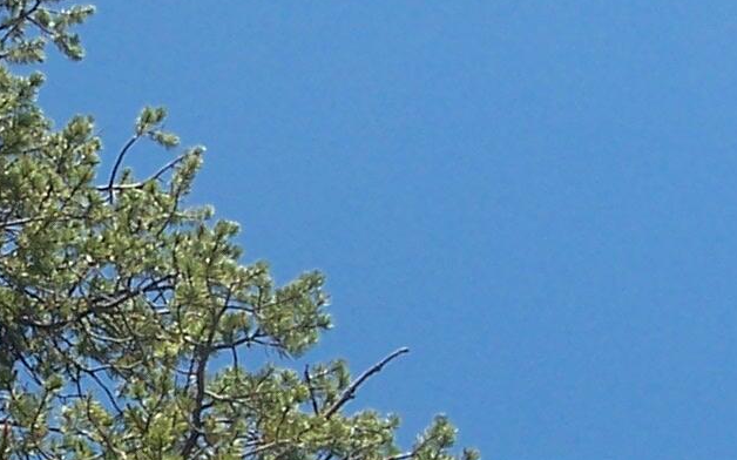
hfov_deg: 14.1
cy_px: 380
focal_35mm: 147
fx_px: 2952
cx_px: 68
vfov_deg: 8.9
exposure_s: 1/500
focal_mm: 5.6
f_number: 5.6
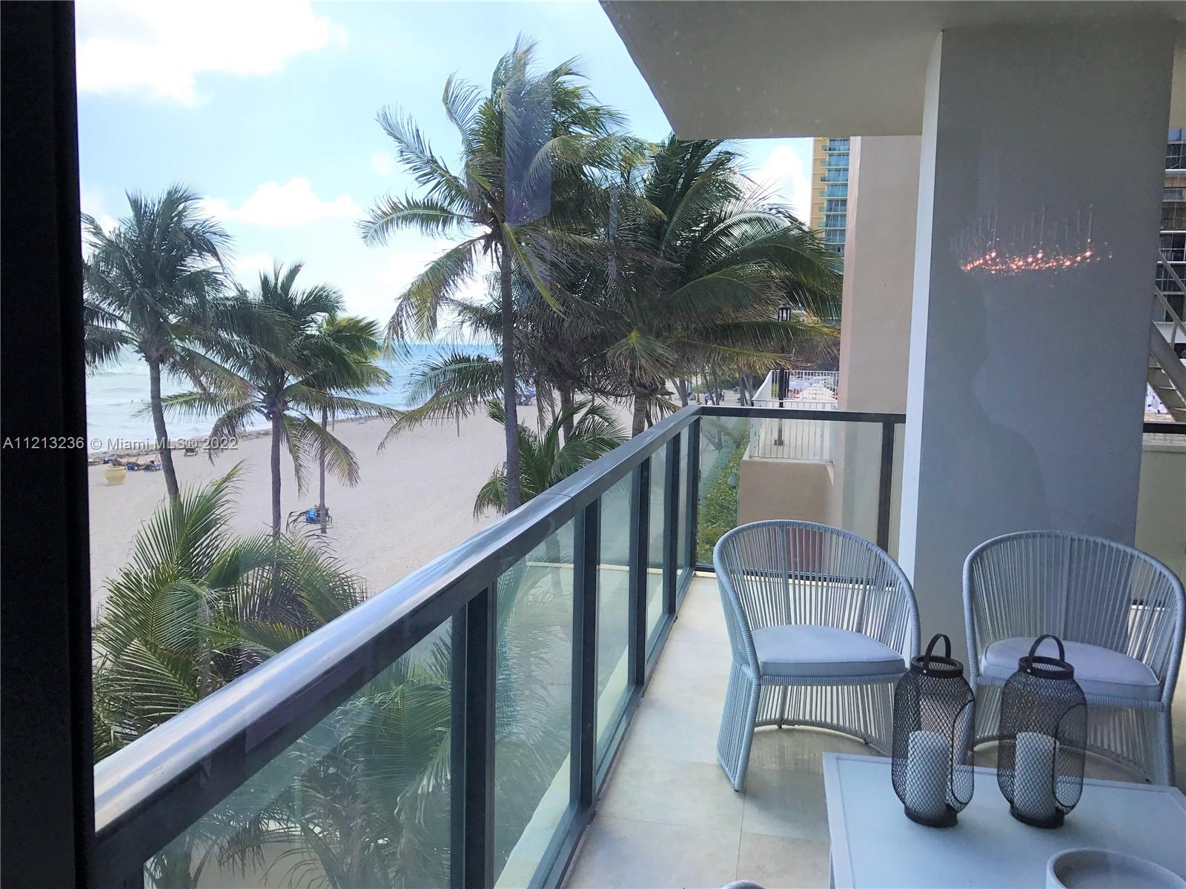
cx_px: 593
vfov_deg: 49.7
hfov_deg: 63.4
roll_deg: -1.3
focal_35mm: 28
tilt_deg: -6.0
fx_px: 959
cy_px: 444
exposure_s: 1/595
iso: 20
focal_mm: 3.99
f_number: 1.8
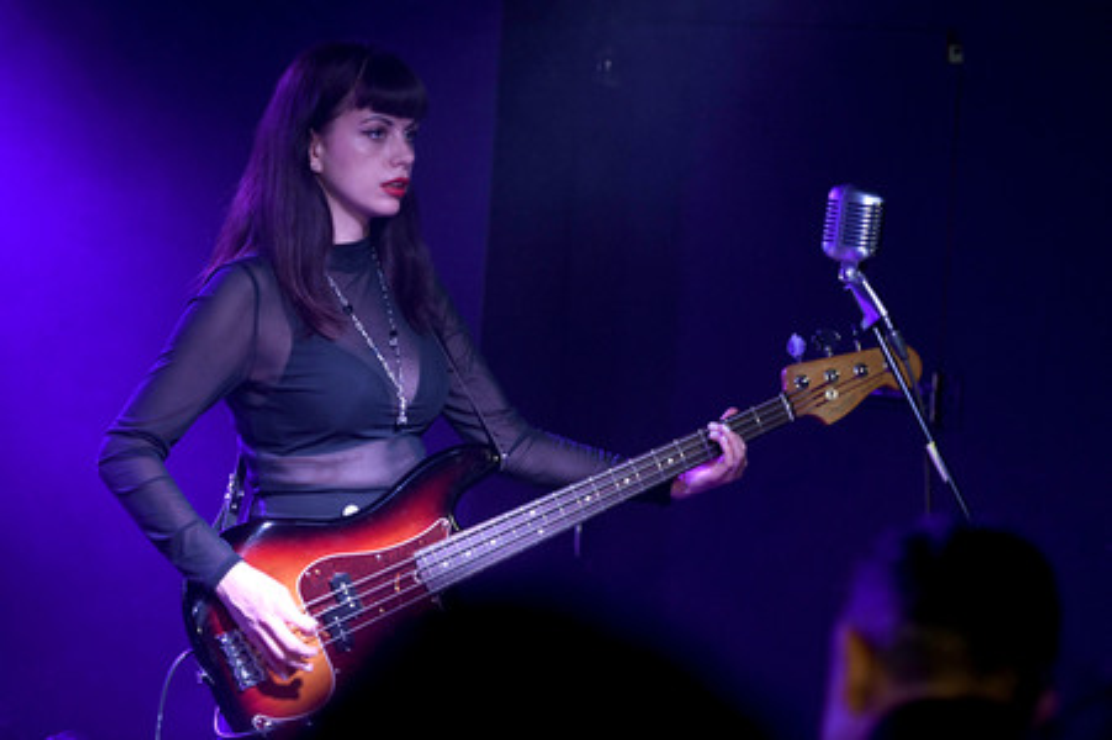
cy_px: 370
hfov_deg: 18.3
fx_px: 3457
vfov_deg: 12.2
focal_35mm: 112
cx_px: 556
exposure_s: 1/125
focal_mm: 112
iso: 2000
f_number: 3.2
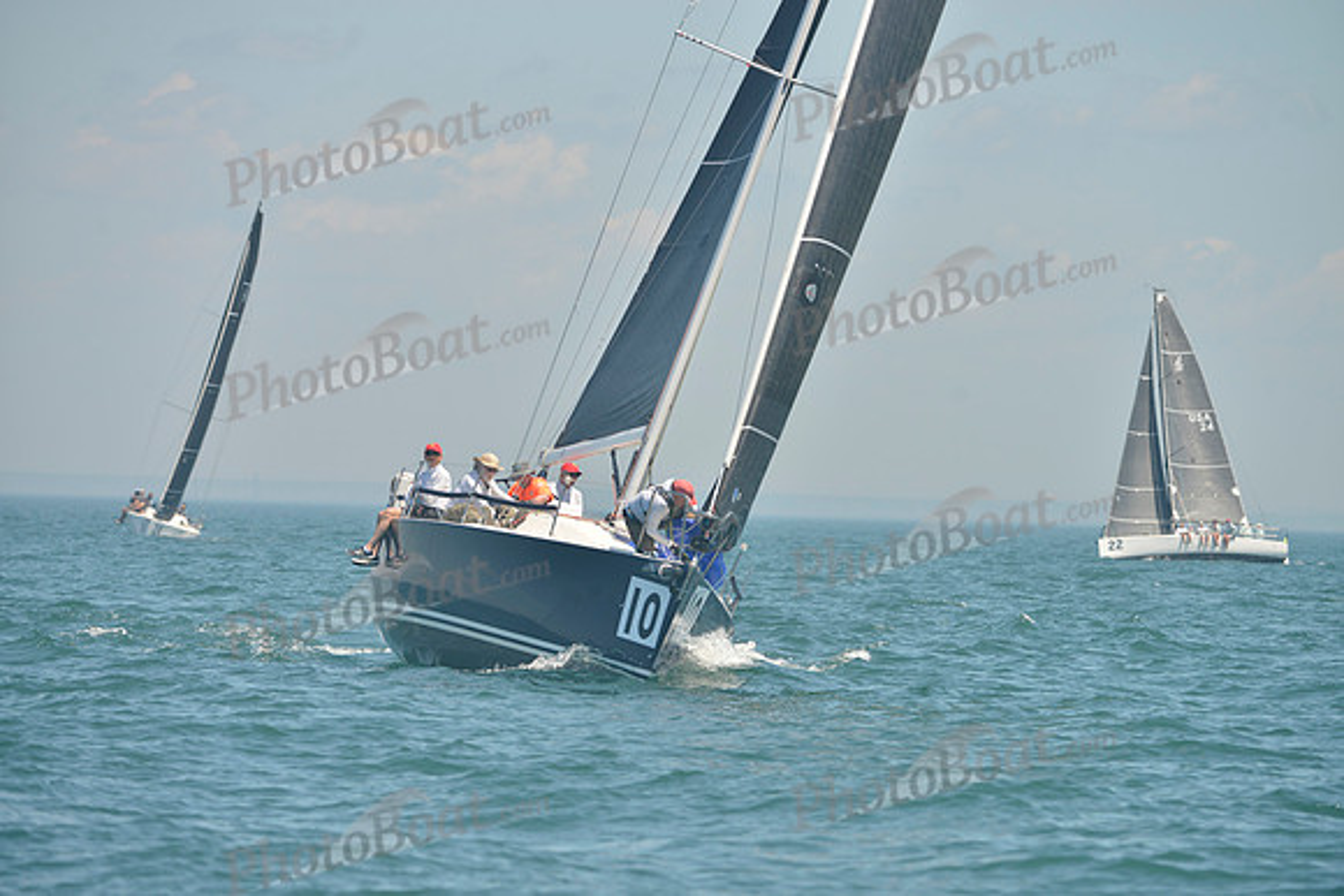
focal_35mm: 270
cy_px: 448
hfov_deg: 7.6
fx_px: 10082
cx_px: 672
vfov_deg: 5.1
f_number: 7.1
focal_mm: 270
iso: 280
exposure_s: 1/1000
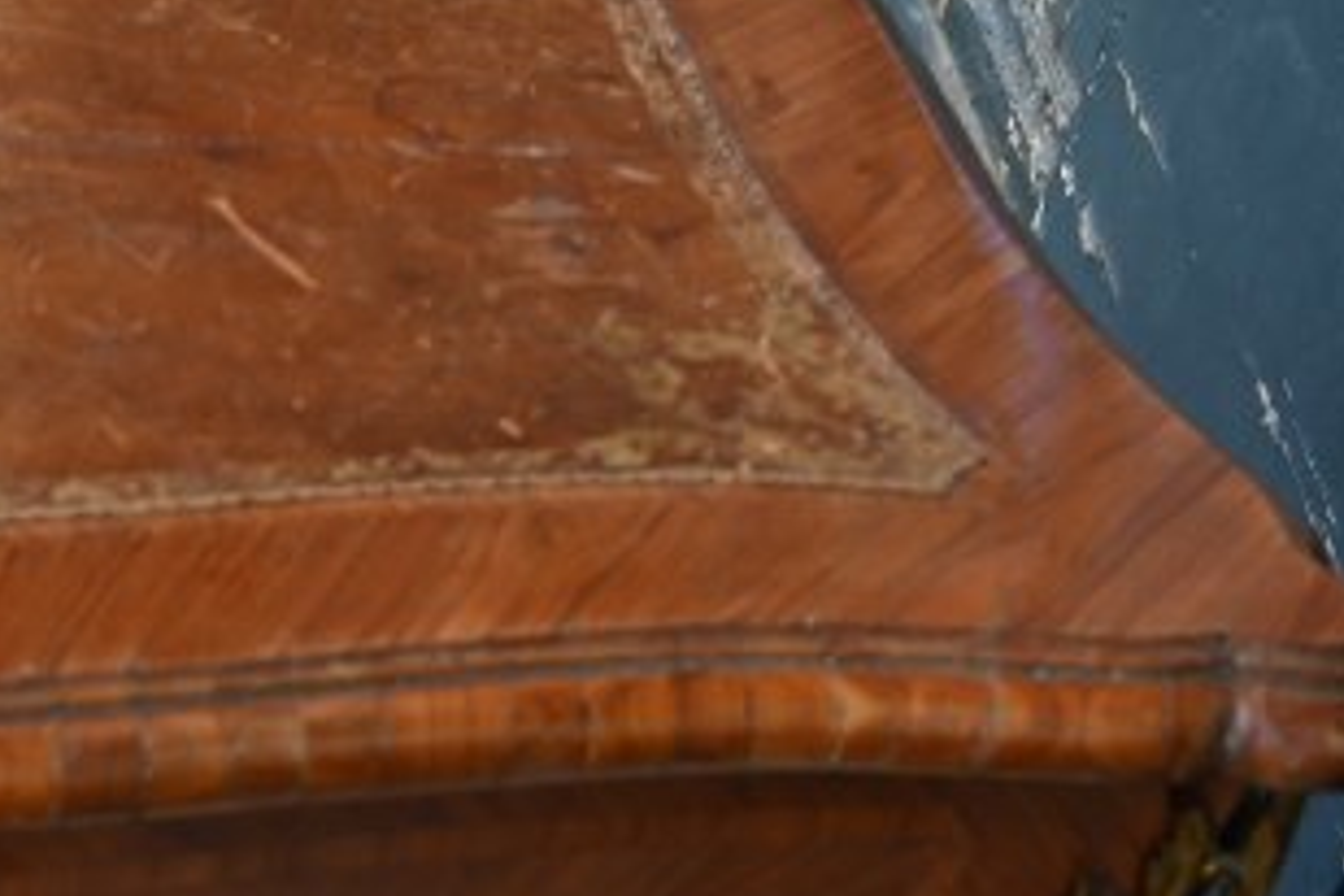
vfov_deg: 9.9
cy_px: 1631
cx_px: -683
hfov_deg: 14.6
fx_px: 4887
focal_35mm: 131
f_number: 4.5
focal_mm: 22.5
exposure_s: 1/80
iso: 100
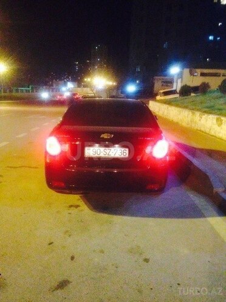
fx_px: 287
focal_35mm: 33
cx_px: 113
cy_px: 151
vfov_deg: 55.4
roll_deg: +0.9
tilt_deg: -11.3
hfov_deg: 42.9
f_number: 2.4
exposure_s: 1/17
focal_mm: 4.12
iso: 800
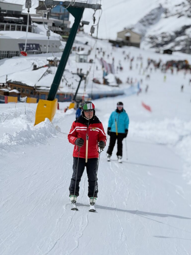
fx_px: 890
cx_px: 95
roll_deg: -6.6
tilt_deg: -6.8
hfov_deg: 12.2
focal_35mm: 121
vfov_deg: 16.3
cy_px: 128
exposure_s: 1/7634
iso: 40
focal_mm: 15.66
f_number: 2.8
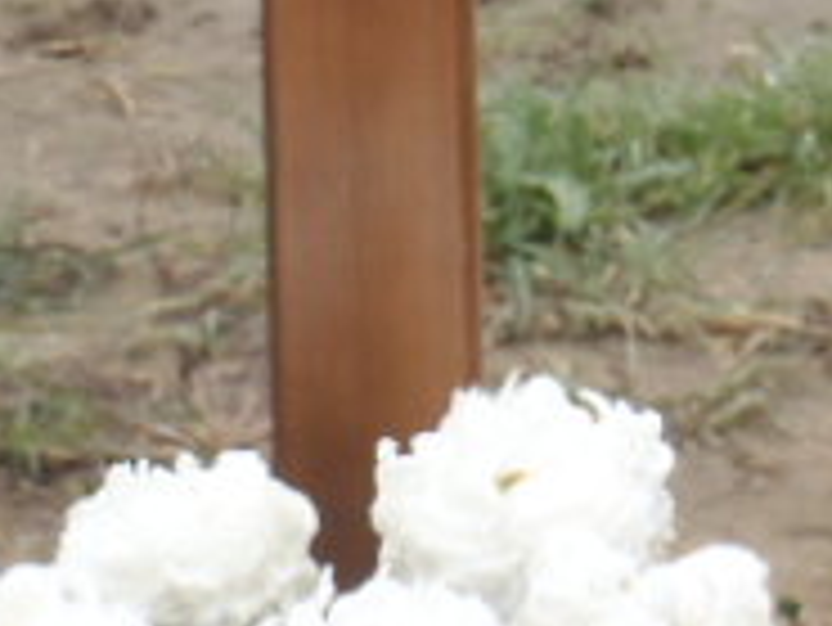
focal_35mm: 352
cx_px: 409
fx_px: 8466
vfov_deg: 4.2
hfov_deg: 5.6
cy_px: -189
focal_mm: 18.2
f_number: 5.1
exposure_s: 1/100
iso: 160
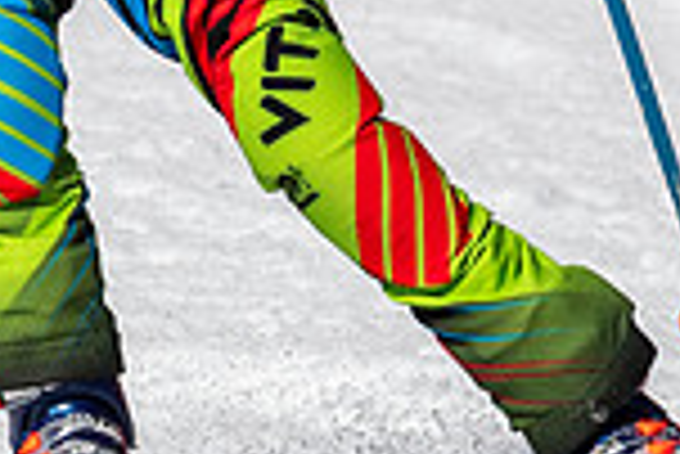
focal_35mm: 2876
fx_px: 54376
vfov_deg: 0.5
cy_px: 34
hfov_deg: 0.7
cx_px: -186
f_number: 8
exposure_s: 1/2000
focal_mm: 400
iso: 200
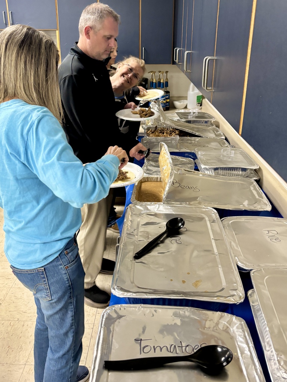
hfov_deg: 53.1
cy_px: 191
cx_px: 144
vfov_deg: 67.3
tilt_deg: -19.4
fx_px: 287
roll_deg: +0.6
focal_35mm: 26
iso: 400
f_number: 1.6
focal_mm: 5.96
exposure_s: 1/40
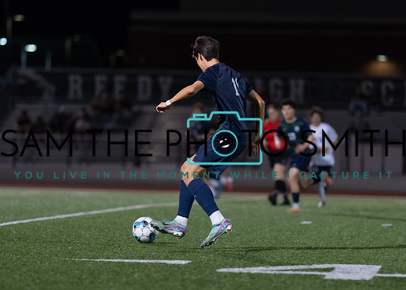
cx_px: 195
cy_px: 135
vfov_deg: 7.5
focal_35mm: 192
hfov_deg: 10.5
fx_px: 2217
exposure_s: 1/1250
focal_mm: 135
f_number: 1.8
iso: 1250
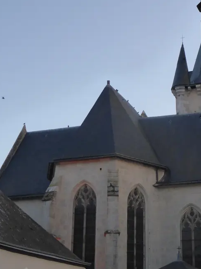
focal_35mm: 67
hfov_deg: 21.8
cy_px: 105
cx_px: 147
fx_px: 519
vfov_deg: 28.9
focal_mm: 6.1
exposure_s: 1/60
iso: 160
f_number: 3.7
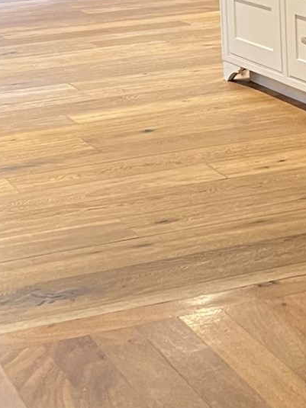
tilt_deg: -4.9
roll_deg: +2.6
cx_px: 273
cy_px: -69
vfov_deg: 16.9
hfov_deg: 13.1
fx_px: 1321
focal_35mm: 112
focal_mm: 5.7
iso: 400
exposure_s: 1/60
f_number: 1.5
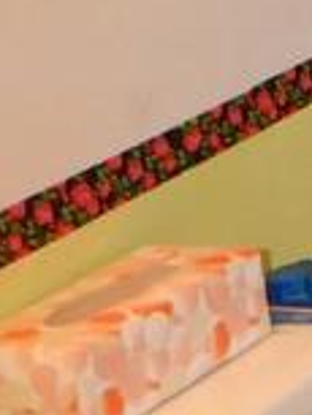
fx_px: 1860
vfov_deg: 12.5
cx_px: 1012
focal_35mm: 155
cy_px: -71
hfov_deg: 7.9
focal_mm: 4
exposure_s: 1/30
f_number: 3
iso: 200
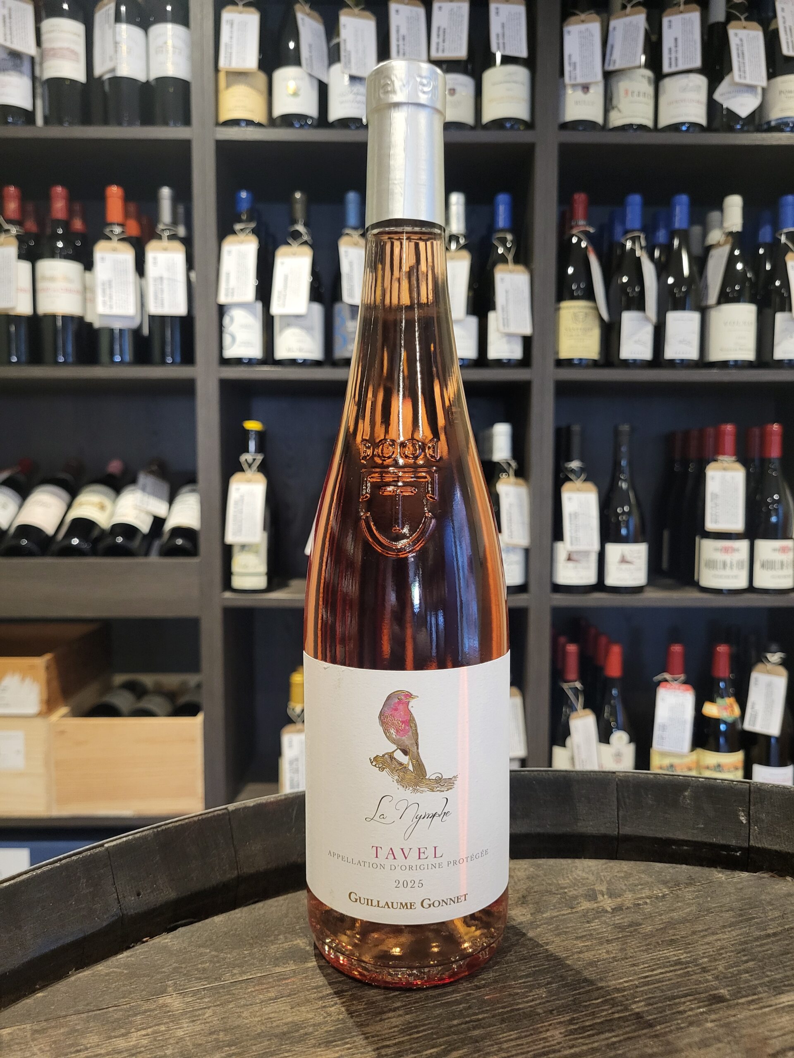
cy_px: 529
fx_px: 795
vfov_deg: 67.3
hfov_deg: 53.1
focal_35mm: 26
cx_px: 397
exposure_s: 1/50
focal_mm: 5.4
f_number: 1.8
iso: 640
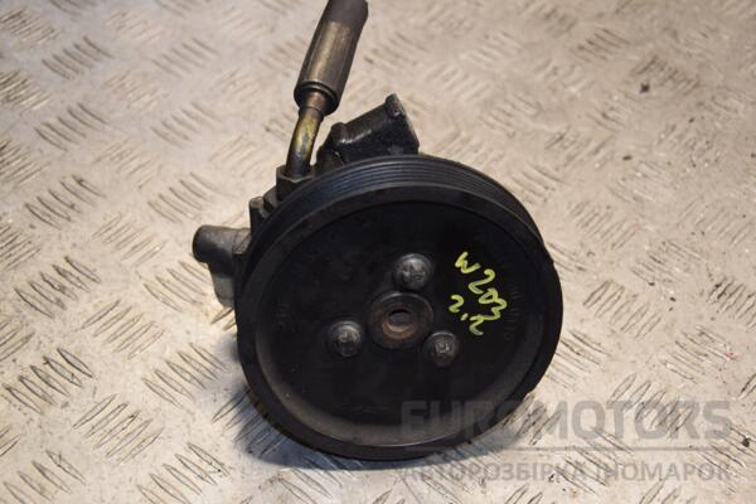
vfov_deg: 18.9
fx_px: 1512
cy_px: 252
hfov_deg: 28.1
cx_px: 378
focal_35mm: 72
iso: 800
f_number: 4.8
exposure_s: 1/125
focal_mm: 48
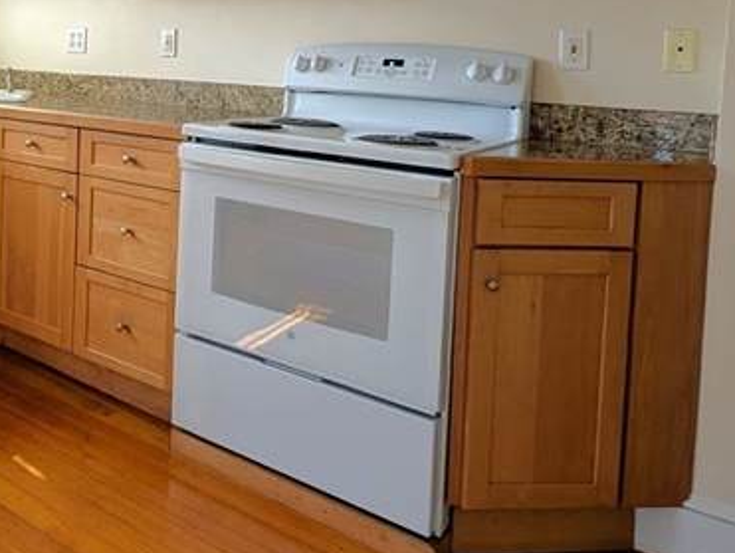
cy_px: 85
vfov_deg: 40.6
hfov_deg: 51.4
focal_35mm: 33
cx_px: 133
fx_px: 701
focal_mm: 2.23
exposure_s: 1/343
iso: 48
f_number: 1.95
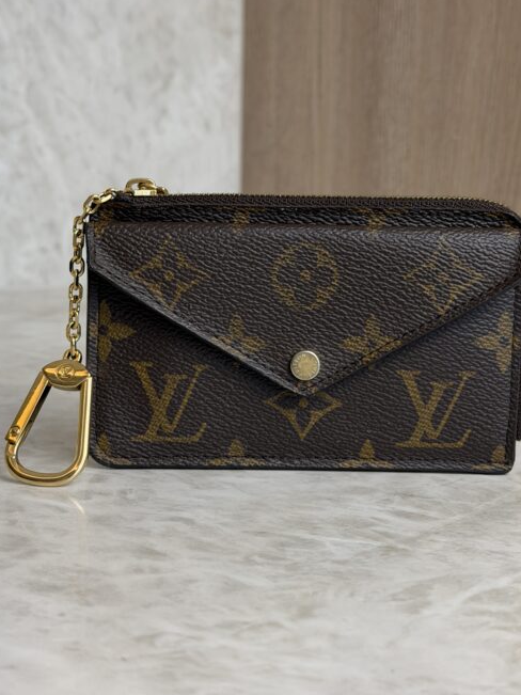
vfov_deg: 32.7
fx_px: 1184
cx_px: 262
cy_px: 336
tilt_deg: -10.1
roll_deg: -1.6
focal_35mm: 59
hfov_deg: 24.8
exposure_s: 1/120
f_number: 1.78
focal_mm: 6.76
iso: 64
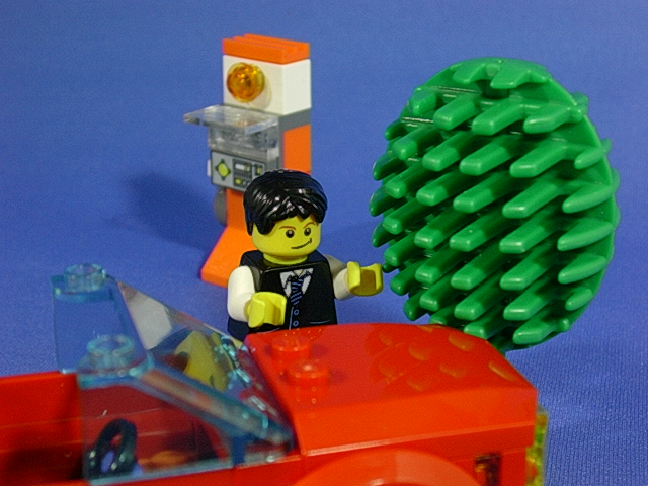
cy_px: 243
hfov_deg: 26.0
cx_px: 324
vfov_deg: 19.6
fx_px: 1404
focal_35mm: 75
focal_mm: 11.3
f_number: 3.8
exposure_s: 1/5.8
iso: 70
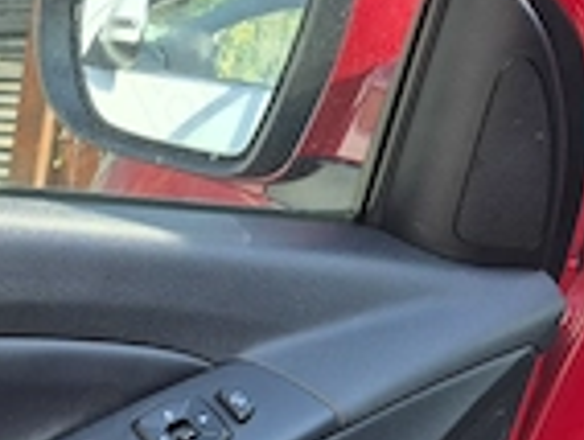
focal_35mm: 97
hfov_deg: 17.6
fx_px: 1639
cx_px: -354
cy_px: 629
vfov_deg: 14.4
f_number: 1.8
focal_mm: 5.4
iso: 25
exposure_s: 1/379
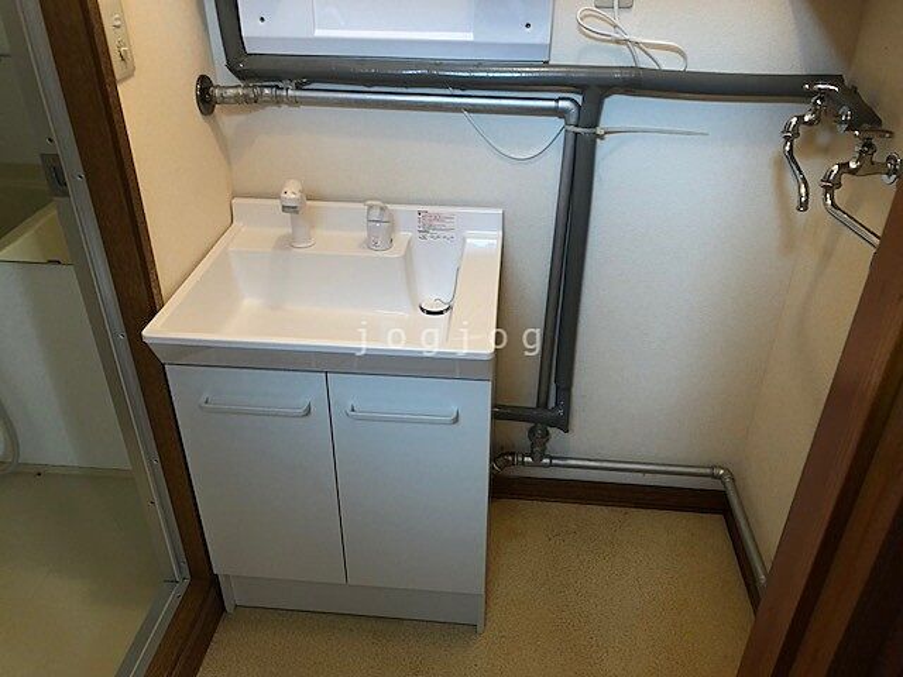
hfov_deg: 63.4
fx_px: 730
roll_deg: +1.4
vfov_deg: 49.7
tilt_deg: -27.8
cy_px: 338
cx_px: 452
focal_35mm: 28
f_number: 1.8
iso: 50
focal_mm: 3.99
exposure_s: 1/17
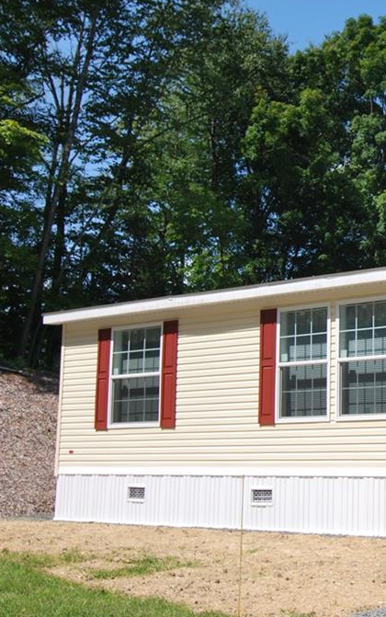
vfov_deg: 36.3
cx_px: 464
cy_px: 305
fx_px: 942
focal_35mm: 56
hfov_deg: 21.5
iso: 100
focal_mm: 24
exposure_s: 1/320
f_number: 9
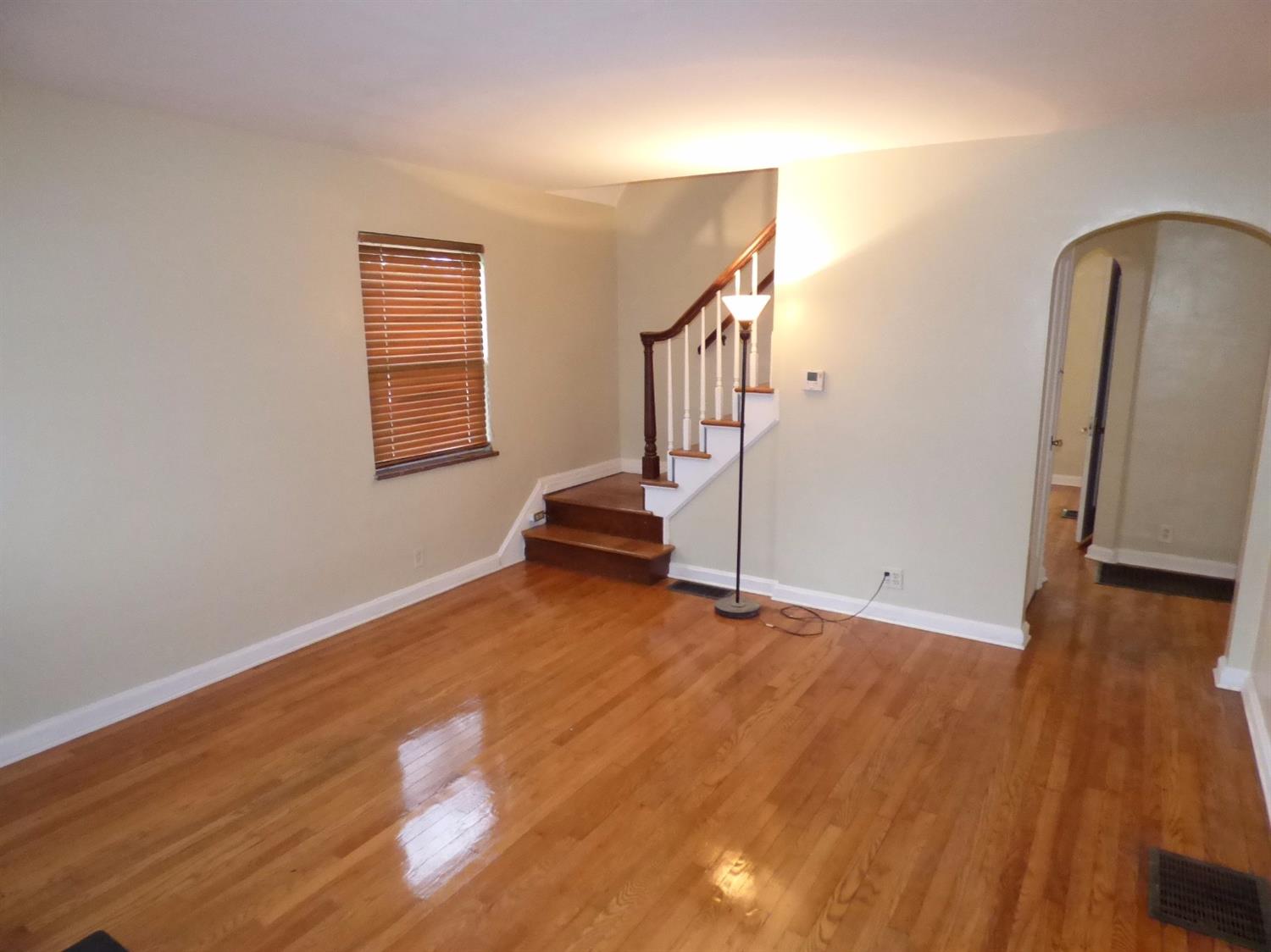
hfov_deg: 81.8
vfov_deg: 65.9
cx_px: 636
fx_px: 734
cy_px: 476
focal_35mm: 20
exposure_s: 1/60
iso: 800
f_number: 2.8
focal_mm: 3.58
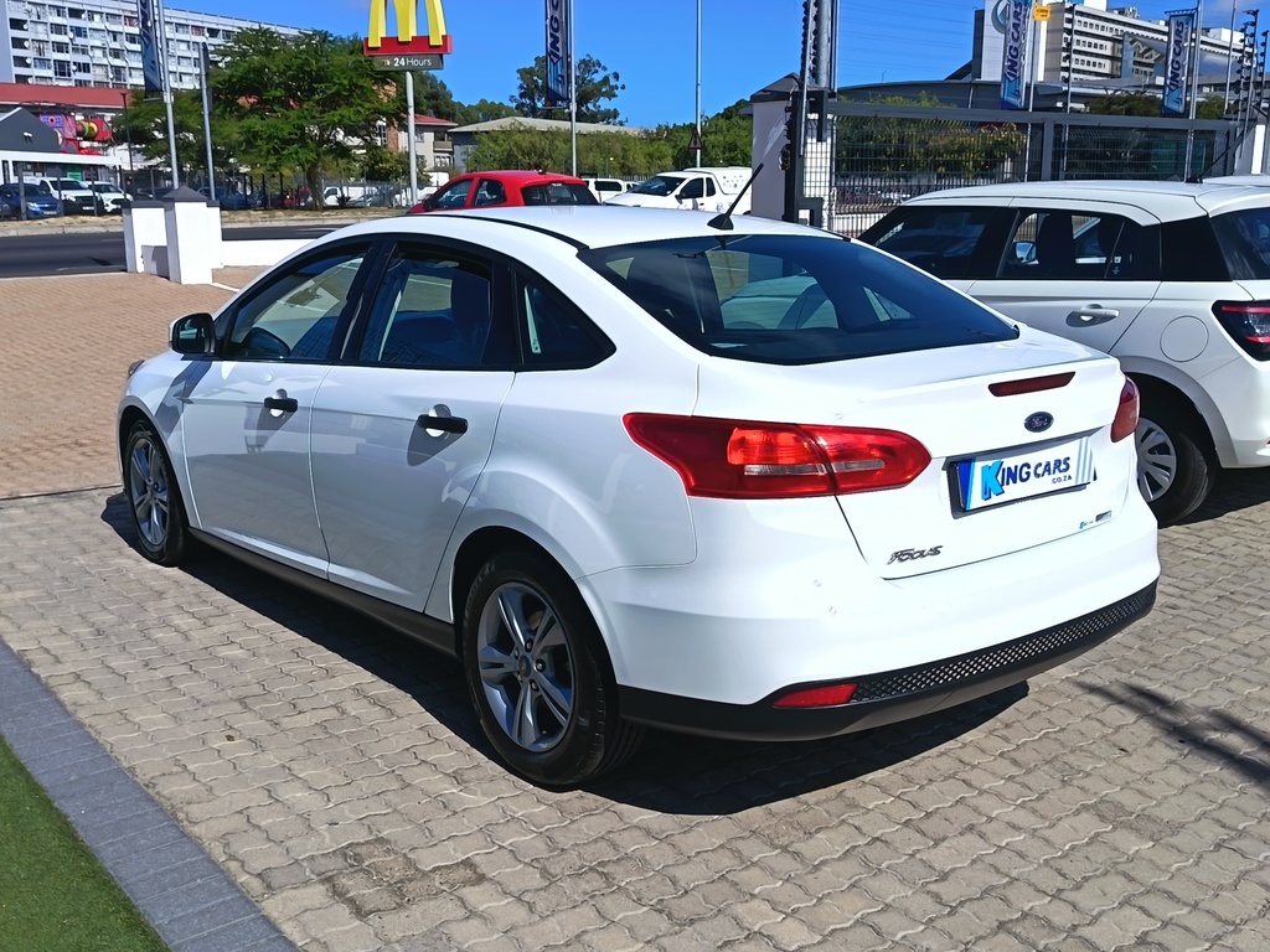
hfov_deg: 52.6
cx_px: 635
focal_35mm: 35
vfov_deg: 40.7
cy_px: 476
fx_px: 1284
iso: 101
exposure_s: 1/1587
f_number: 1.75
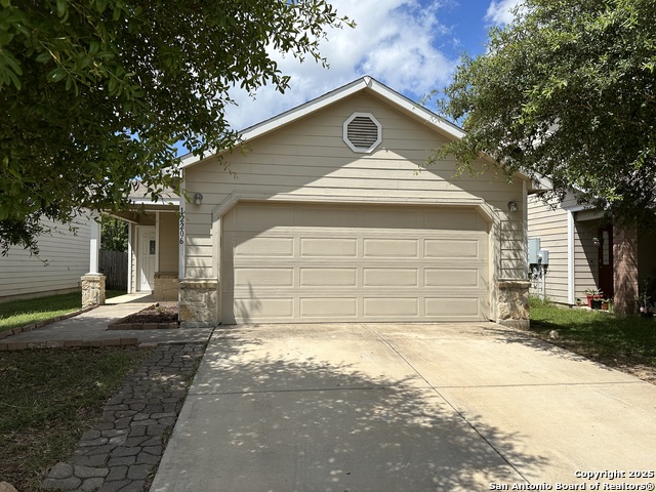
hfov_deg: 71.6
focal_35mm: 24
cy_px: 246
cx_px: 328
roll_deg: -0.2
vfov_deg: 56.8
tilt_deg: +2.4
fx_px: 455
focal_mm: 6.86
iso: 80
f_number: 1.78
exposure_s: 1/7042
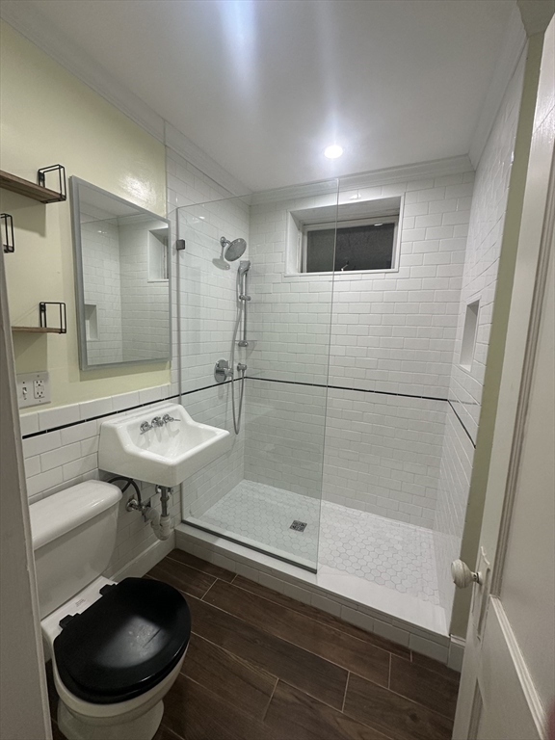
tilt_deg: -6.9
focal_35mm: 14
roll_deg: -2.2
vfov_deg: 102.1
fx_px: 299
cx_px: 278
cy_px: 370
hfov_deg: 85.7
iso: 160
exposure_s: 1/120
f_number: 2.2
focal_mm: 2.22
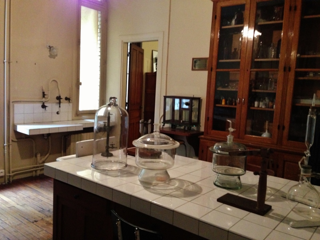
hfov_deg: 55.4
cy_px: 120
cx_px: 160
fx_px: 305
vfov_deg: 42.9
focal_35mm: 33
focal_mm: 4.13
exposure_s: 1/15
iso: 500
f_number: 2.4
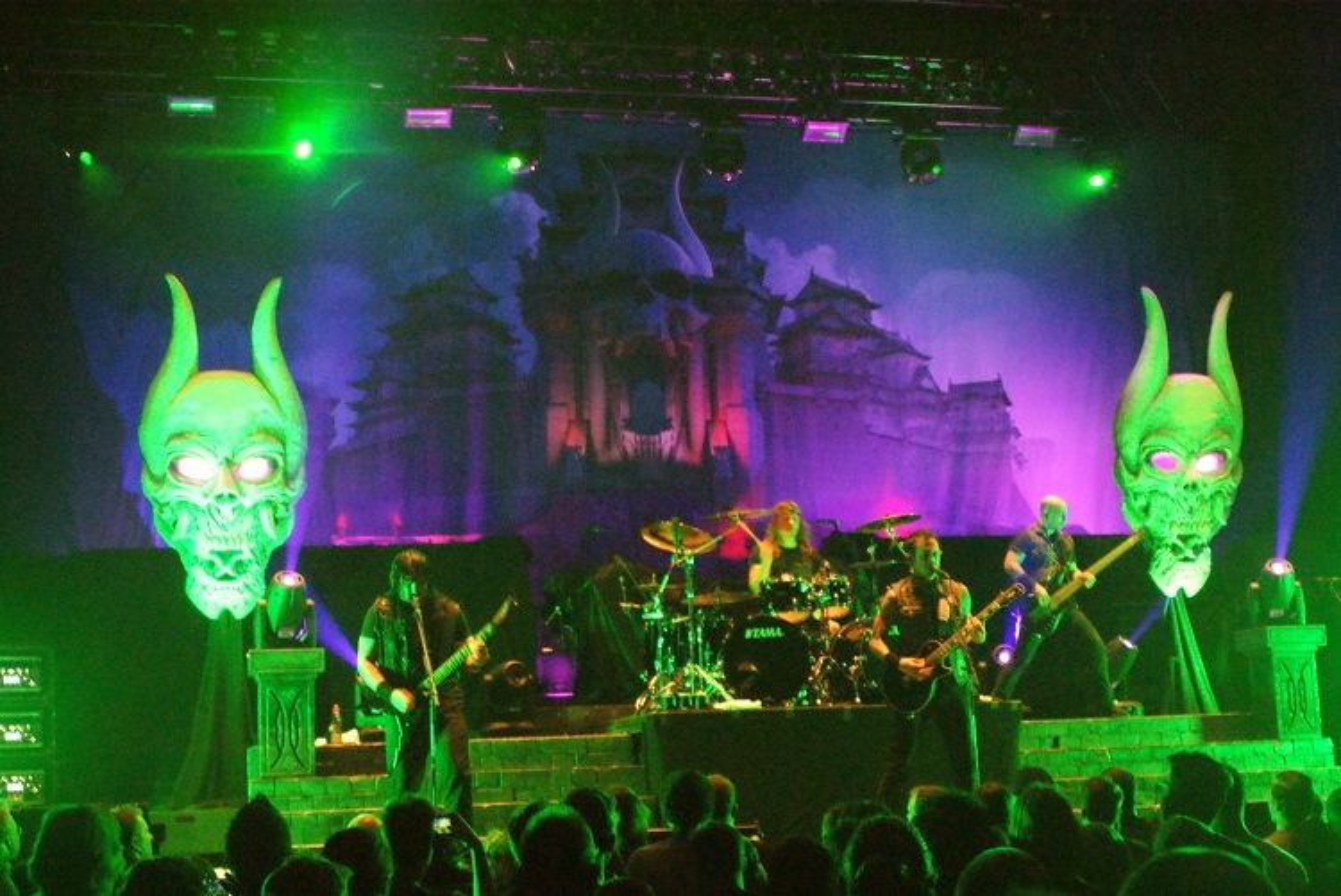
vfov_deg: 25.8
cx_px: 670
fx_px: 1957
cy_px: 448
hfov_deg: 37.8
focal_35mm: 52
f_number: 5
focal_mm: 35
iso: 3200
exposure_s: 1/20
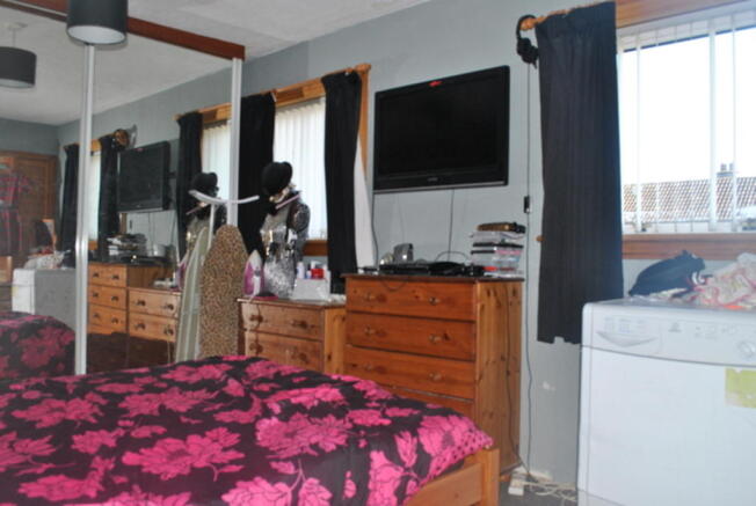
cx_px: 378
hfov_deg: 61.8
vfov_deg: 43.8
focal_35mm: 30
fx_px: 631
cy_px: 253
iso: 400
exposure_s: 1/60
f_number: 8
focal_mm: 20
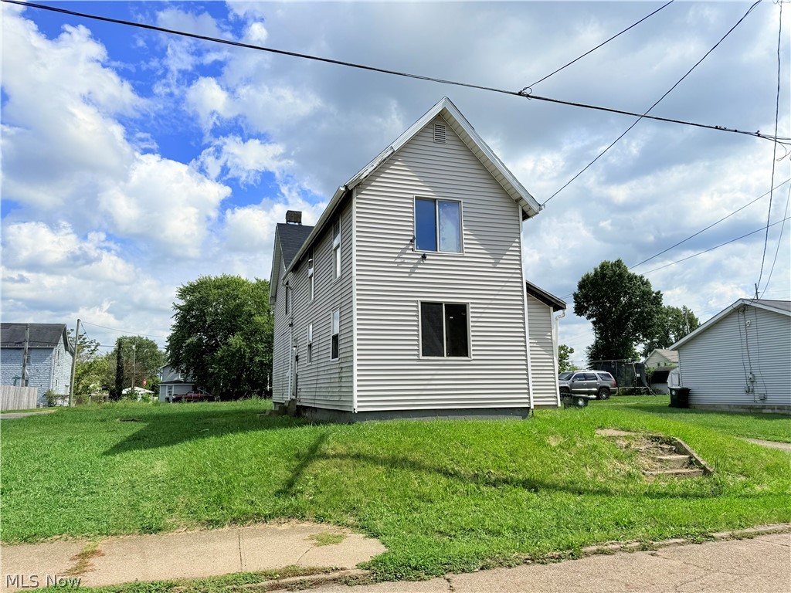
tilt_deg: +10.1
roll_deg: +1.5
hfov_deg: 71.6
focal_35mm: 24
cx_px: 396
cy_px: 296
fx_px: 548
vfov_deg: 56.8
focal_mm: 6.76
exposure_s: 1/8130
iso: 80
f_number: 1.78
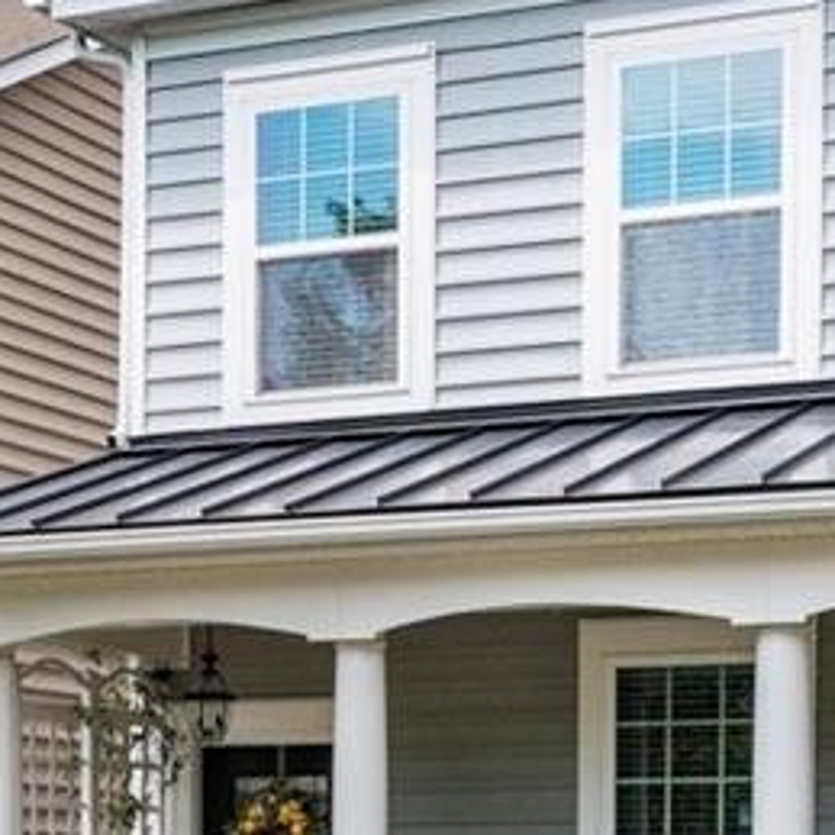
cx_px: 280
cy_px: 298
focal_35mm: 94
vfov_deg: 18.4
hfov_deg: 18.4
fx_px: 2565
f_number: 6.3
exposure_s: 1/500
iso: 100
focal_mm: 10.26
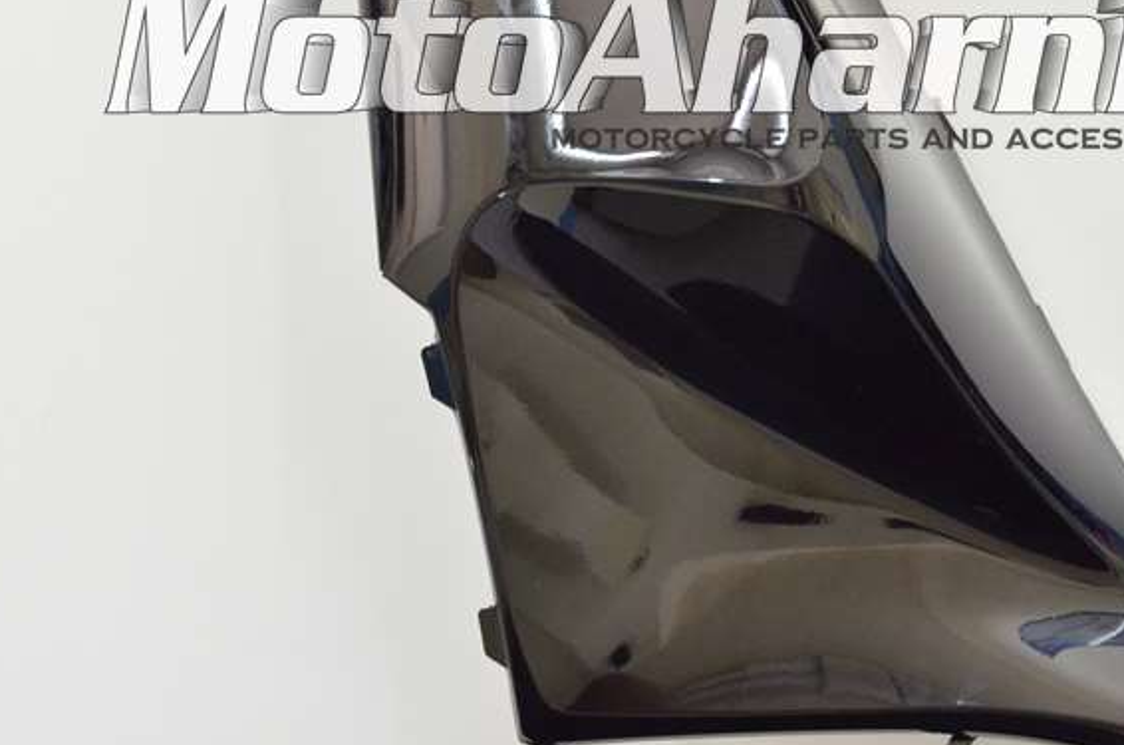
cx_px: 810
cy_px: 66
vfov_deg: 22.0
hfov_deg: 33.0
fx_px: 1870
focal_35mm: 60
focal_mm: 20
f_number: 5
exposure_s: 1/100
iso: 1600
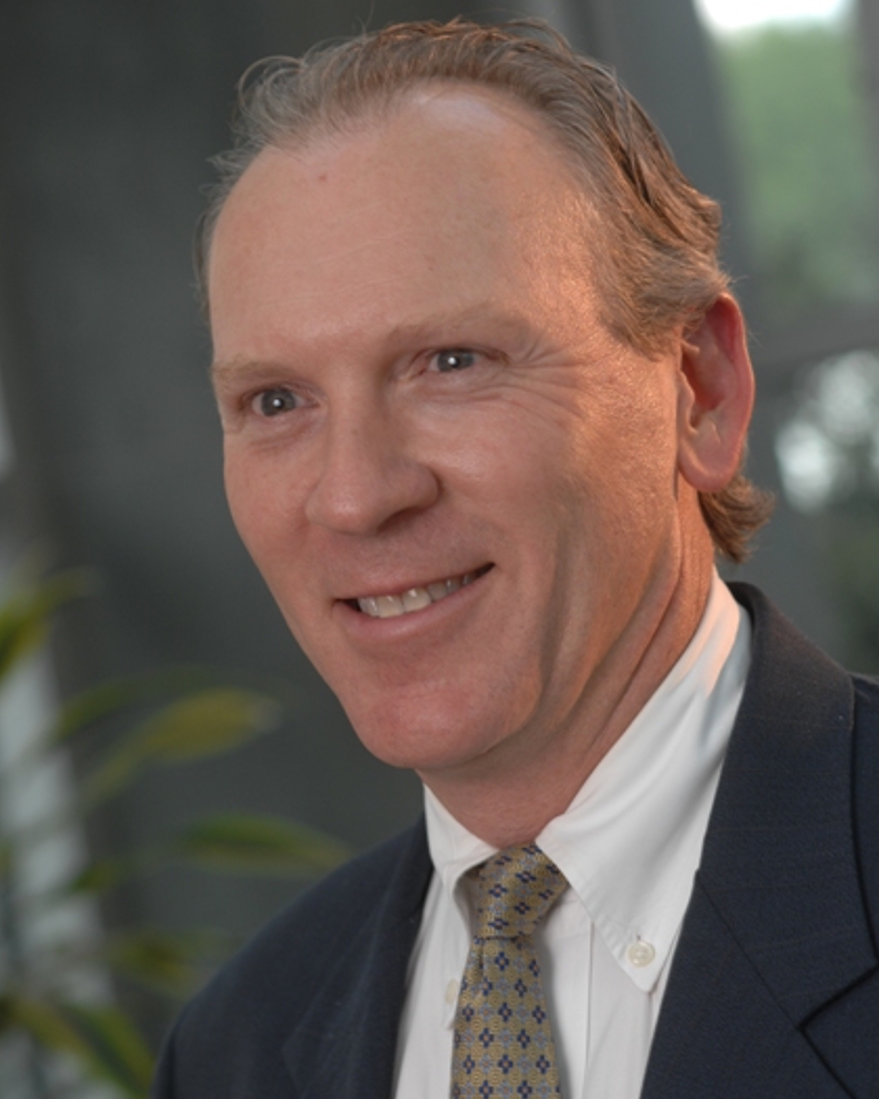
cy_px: 559
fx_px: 4734
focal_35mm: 146
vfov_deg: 13.2
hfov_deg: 10.6
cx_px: 443
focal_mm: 85
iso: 125
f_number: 4.5
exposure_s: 1/100
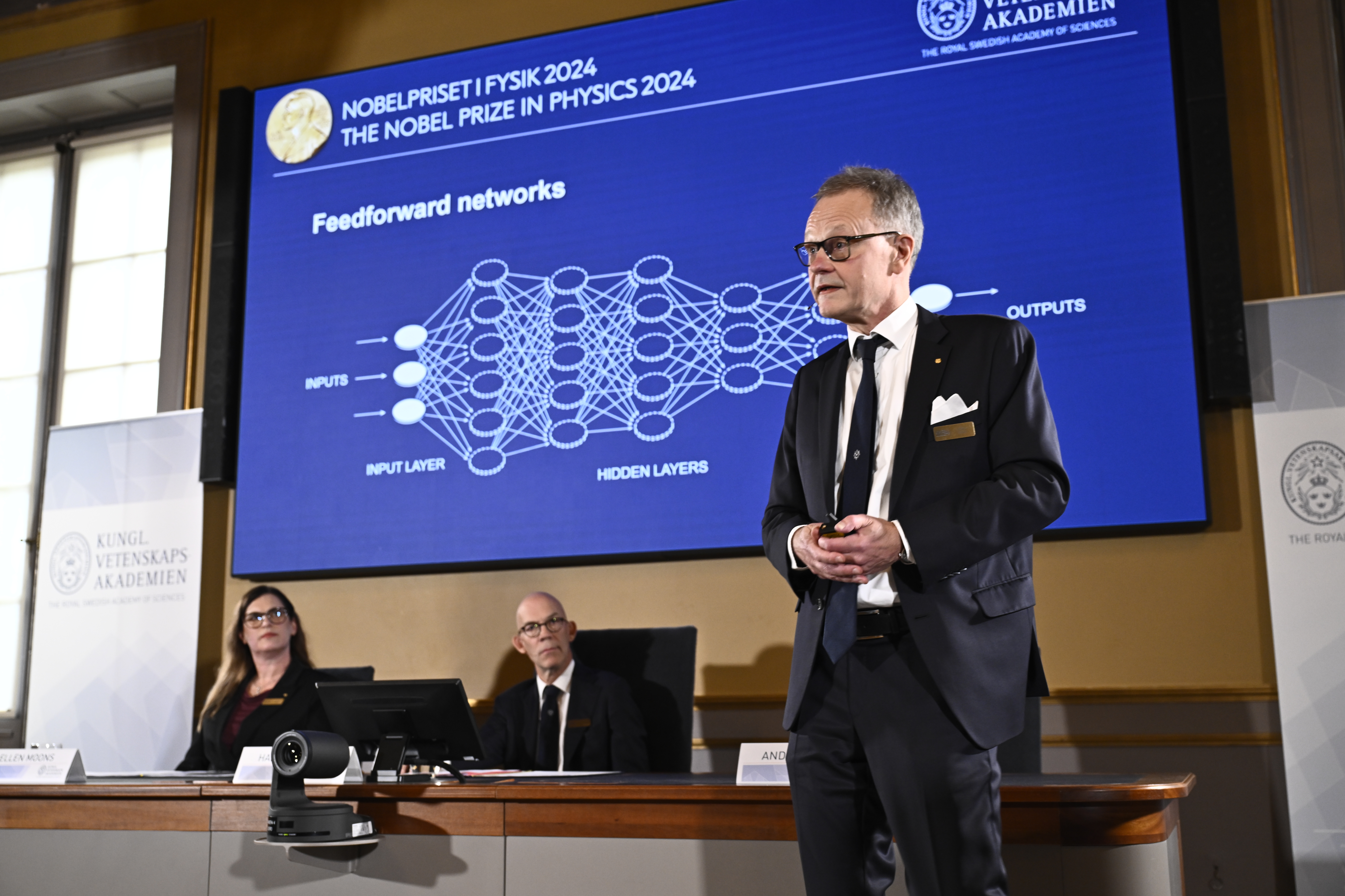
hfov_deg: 49.6
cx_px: 672
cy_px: 448
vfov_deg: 34.2
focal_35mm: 39
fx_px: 1457
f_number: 4
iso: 1250
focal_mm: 39
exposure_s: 1/80
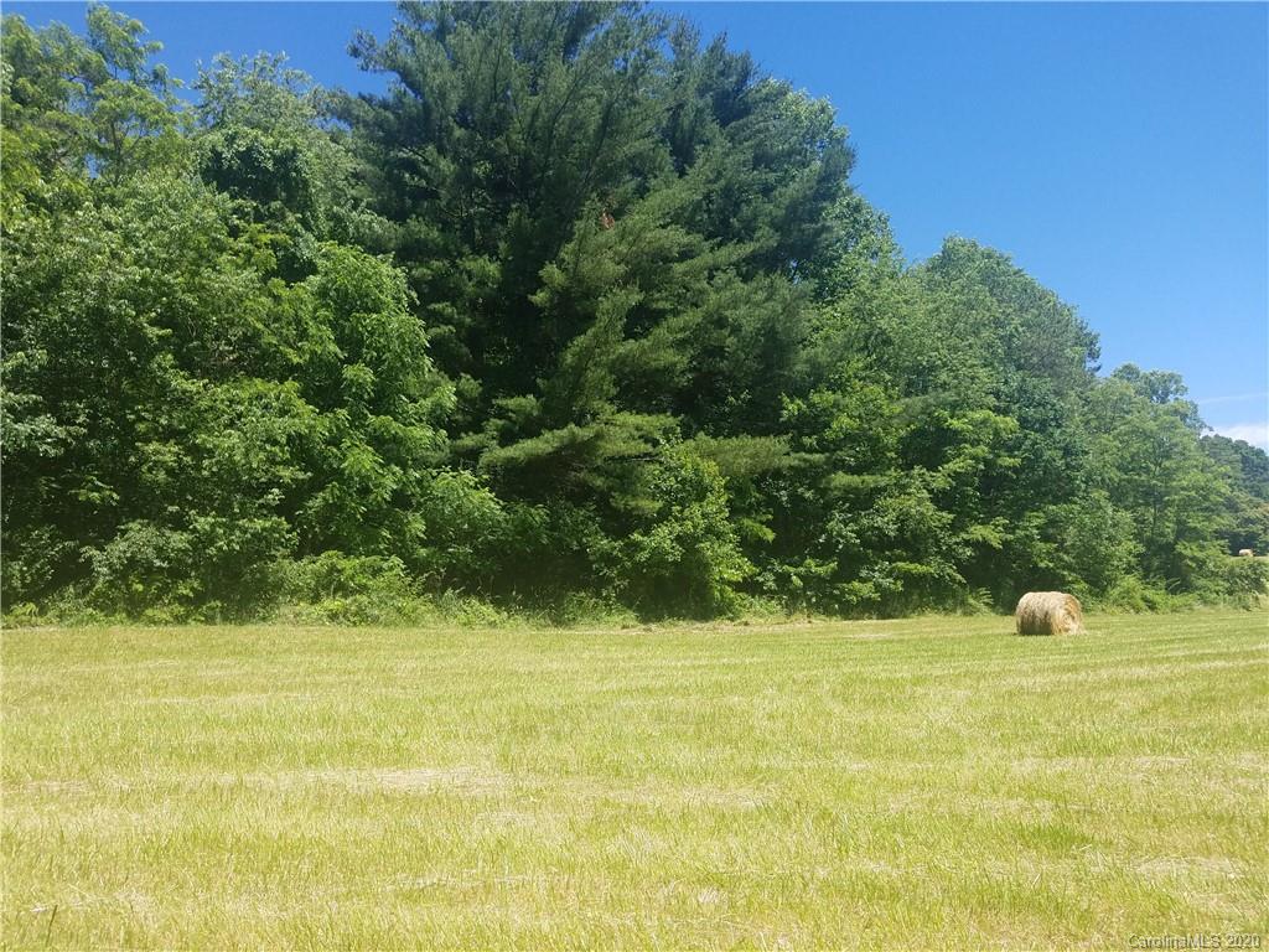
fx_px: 953
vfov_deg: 53.1
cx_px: 634
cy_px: 476
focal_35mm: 26
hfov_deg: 67.3
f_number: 1.7
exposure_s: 1/1124
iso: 50
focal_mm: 4.2
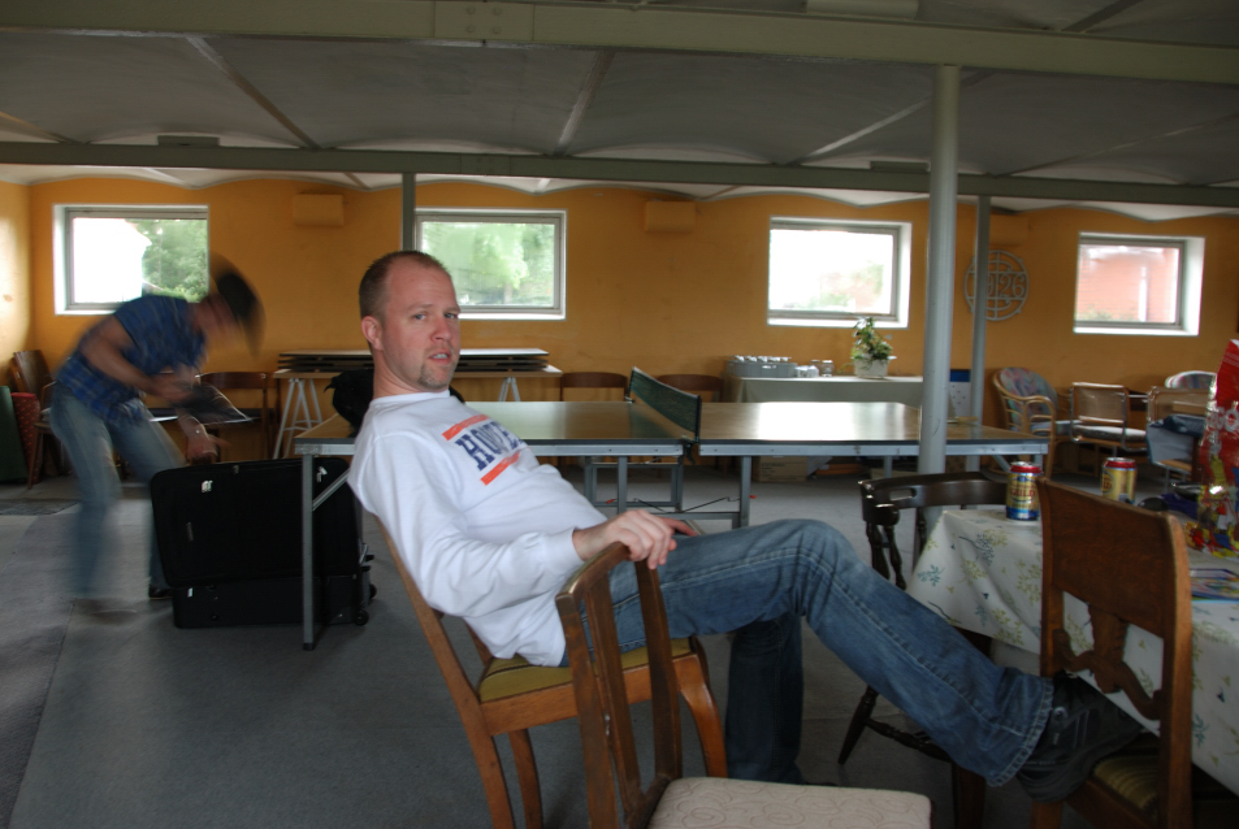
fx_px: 999
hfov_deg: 63.6
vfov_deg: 45.1
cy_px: 411
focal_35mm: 29
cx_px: 590
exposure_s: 1/8
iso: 100
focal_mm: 18
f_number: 4
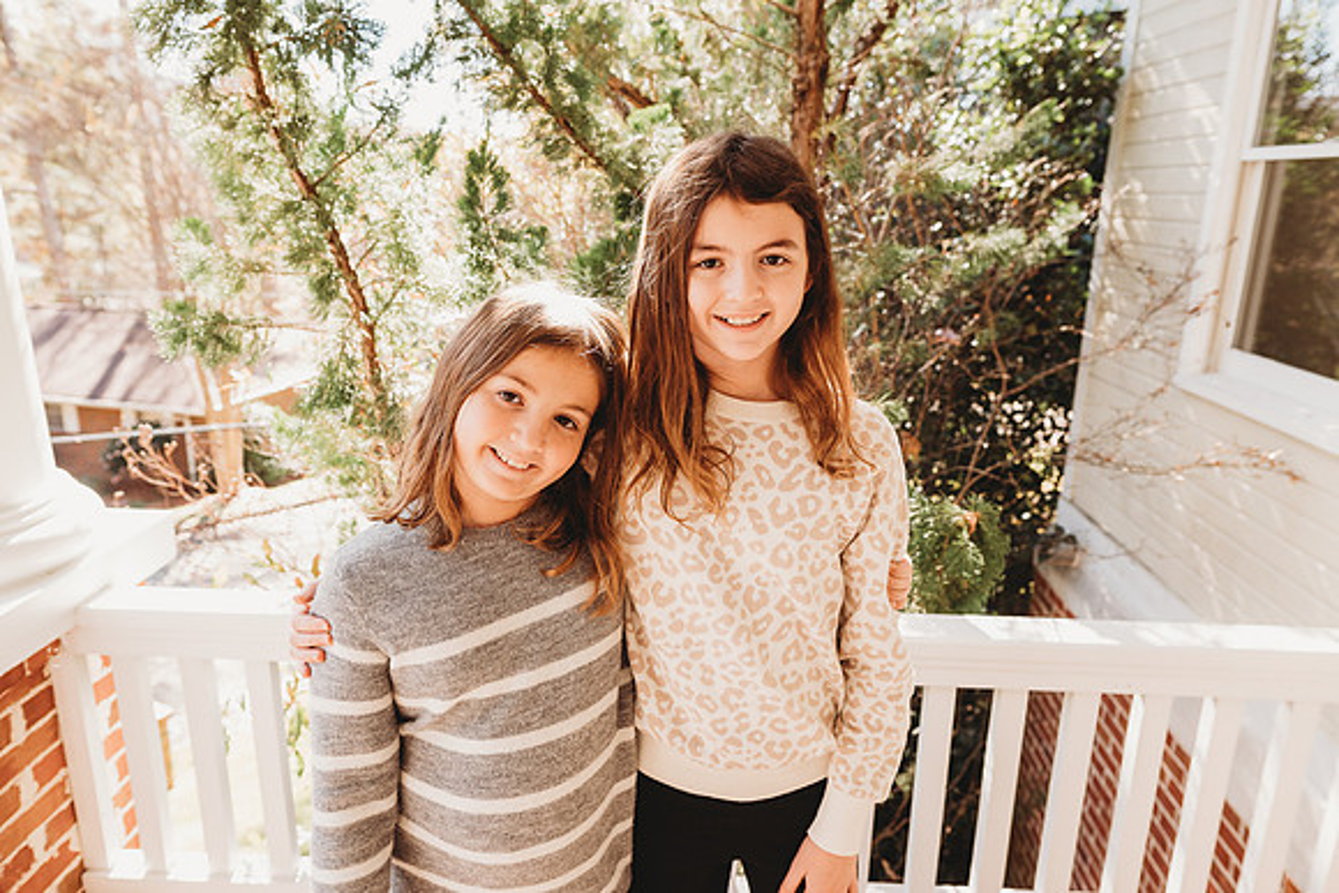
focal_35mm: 24
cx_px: 670
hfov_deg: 73.7
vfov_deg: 53.2
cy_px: 446
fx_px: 893
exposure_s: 1/200
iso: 400
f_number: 4.5
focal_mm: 24
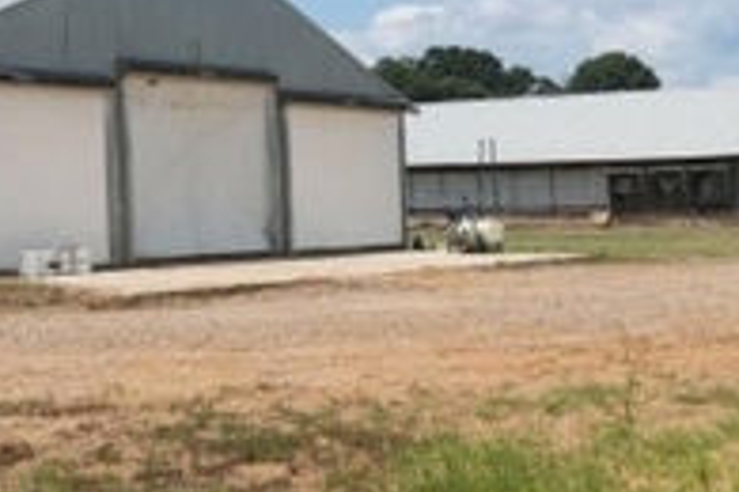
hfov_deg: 27.3
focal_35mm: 74
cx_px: 398
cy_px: 197
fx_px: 1519
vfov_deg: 18.4
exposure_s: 1/1000
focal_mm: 24
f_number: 8
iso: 320
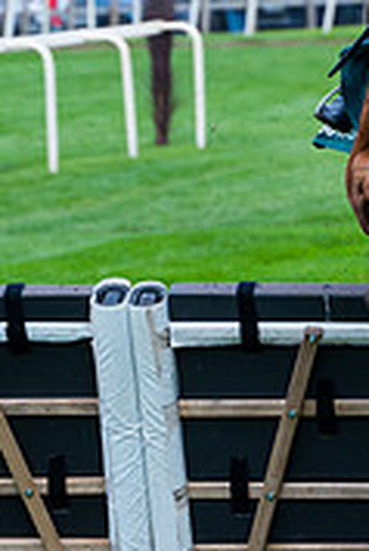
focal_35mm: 601
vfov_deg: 3.4
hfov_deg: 2.3
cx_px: 925
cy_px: 120
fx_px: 9222
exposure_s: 1/1000
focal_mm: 155
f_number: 5
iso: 500
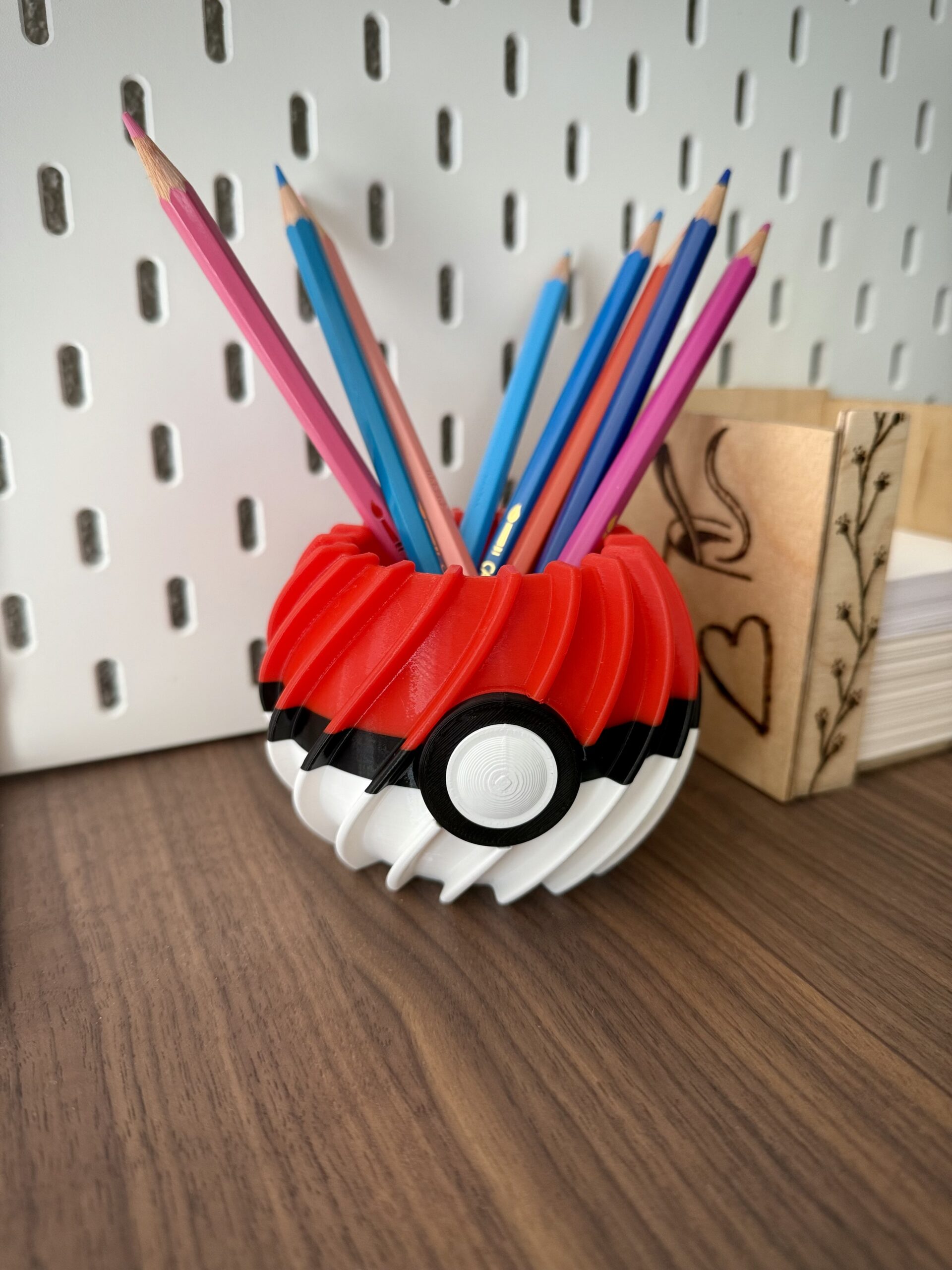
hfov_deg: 56.8
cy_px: 635
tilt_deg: -18.0
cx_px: 476
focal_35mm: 24
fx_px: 880
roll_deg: -0.8
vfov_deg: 71.6
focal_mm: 6.76
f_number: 1.78
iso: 160
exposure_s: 1/121
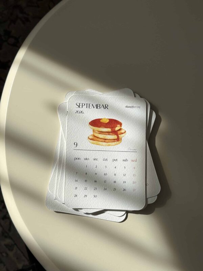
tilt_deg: -79.9
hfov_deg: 30.3
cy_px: 136
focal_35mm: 48
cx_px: 102
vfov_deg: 39.7
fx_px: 375
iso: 64
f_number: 1.78
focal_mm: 6.76
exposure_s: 1/1642
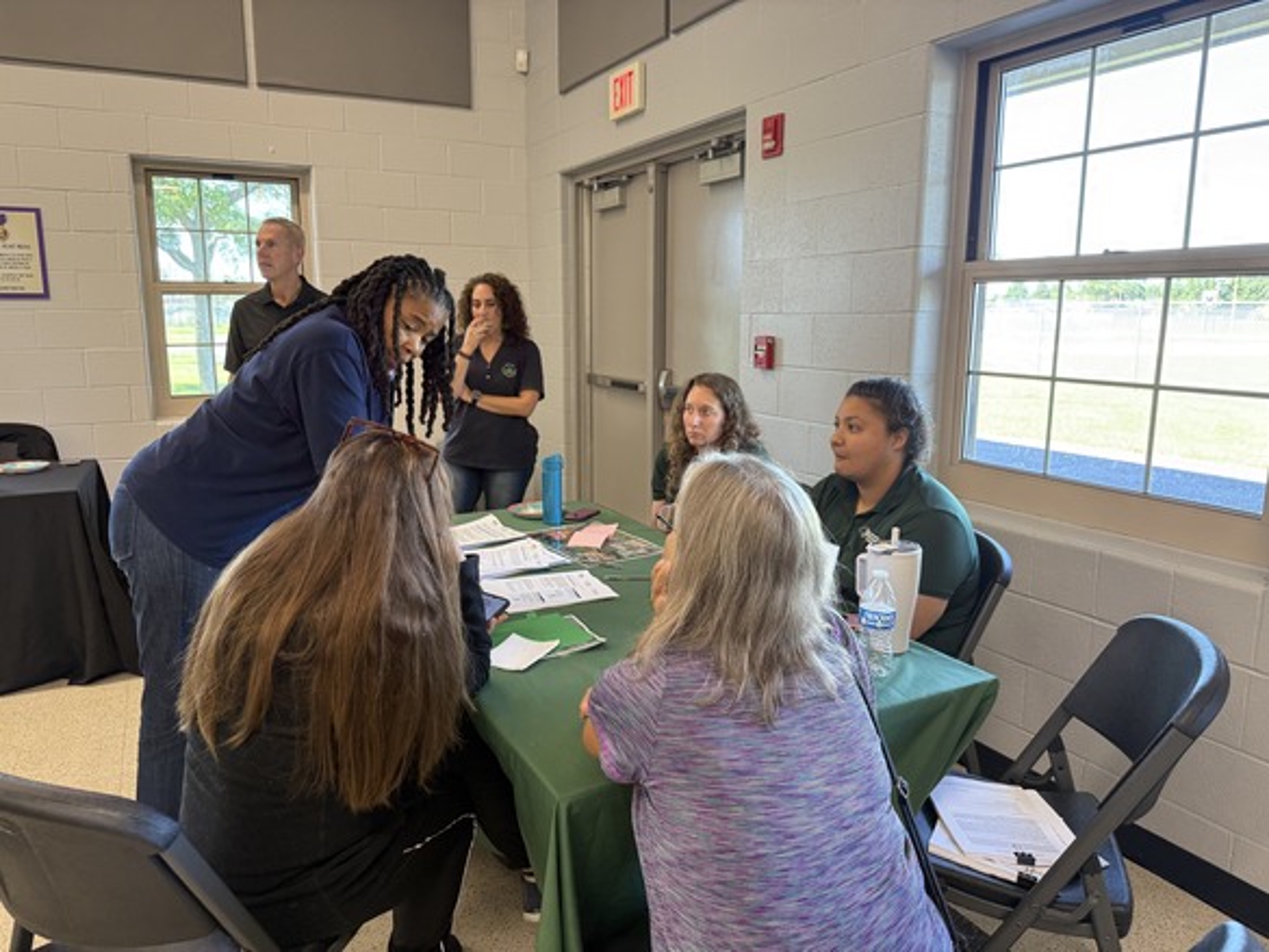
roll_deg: +0.8
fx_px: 880
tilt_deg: -13.3
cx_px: 634
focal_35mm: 24
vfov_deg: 56.8
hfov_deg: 71.6
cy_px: 476
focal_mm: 6.76
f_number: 1.78
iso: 200
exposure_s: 1/120
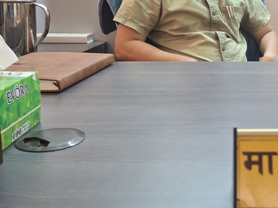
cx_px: 250
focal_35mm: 54
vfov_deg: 26.4
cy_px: 34
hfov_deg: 33.6
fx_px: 434
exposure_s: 1/33
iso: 200
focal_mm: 4.69
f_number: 1.8
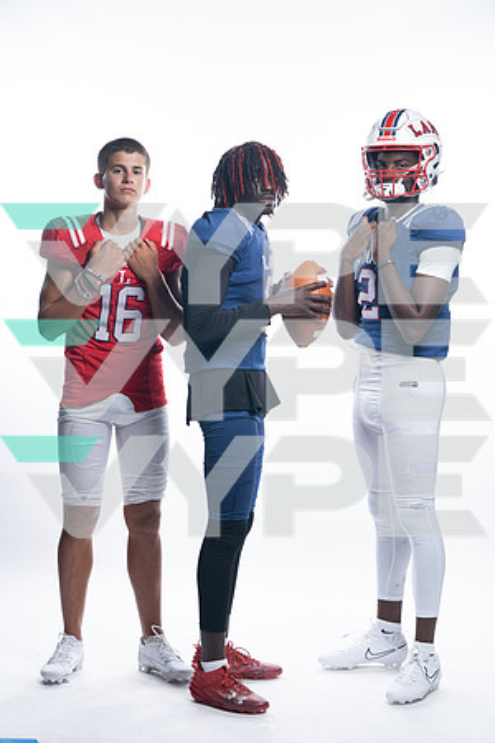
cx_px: 248
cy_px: 372
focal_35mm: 74
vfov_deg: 27.3
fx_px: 1526
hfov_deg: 18.4
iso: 200
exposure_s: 1/250
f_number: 5.6
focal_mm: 74
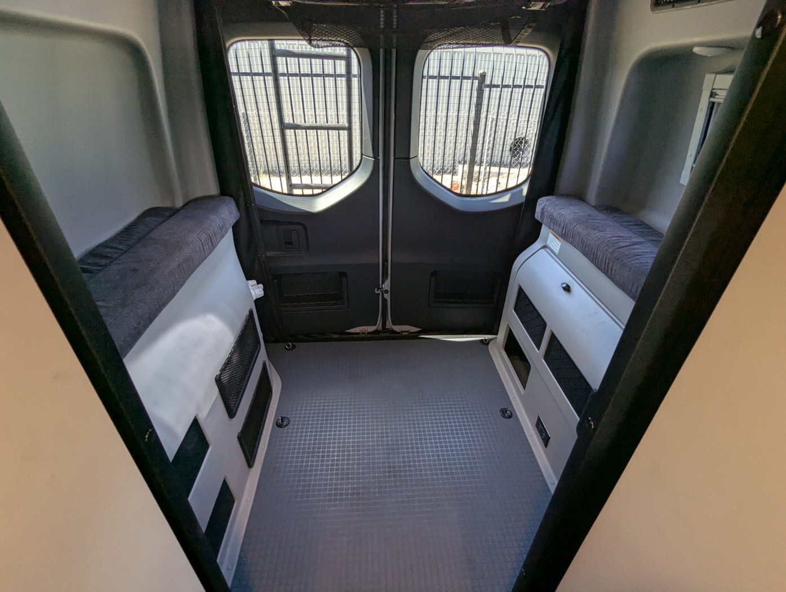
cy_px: 296
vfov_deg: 78.2
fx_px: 364
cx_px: 393
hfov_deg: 94.4
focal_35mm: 16
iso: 100
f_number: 2.2
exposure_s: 1/48.6
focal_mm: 2.35
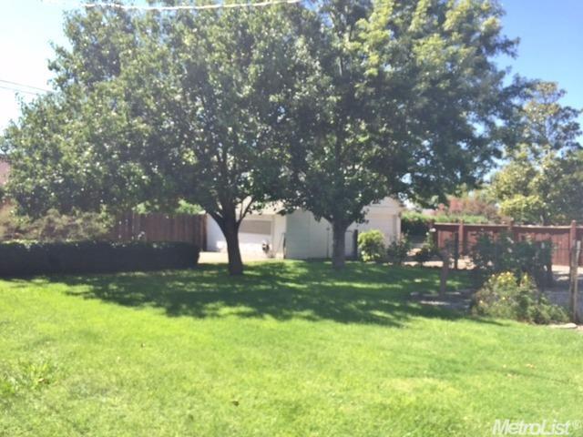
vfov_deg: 48.2
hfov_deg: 61.7
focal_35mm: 29
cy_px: 218
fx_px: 488
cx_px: 292
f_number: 2.2
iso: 32
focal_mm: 4.15
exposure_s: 1/501
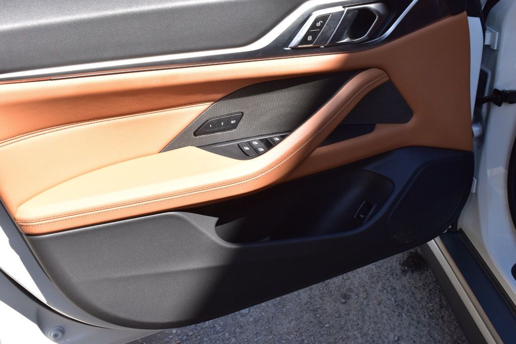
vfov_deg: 34.2
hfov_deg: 49.6
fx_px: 559
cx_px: 258
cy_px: 172
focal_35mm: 39
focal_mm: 26
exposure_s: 1/200
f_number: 10
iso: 400
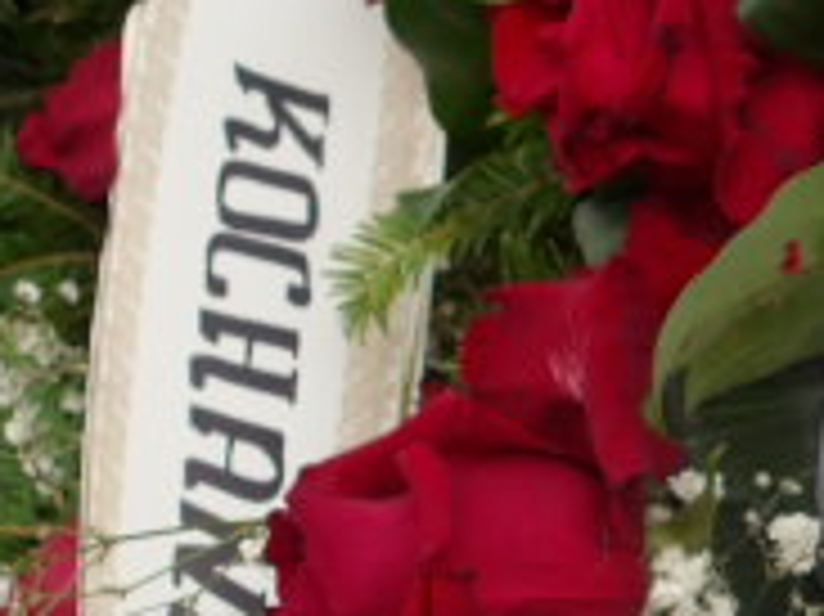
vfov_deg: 12.0
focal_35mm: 119
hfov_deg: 15.3
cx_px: 1243
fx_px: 2831
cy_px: 850
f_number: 3.3
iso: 100
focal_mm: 6.1
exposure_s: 1/82
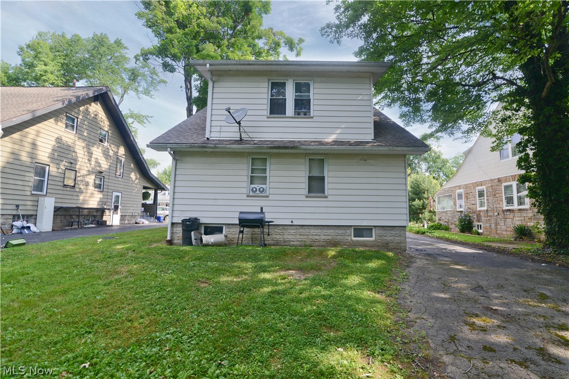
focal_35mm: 16
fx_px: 253
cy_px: 190
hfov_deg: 96.7
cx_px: 284
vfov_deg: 73.8
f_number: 7.1
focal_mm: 16
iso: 250
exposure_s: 1/200
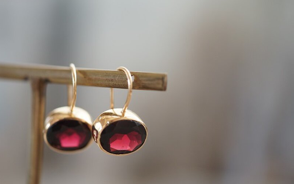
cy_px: 116
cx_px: 121
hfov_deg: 33.4
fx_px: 489
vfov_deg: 21.2
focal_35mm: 61
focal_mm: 50
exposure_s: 1/60
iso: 1000
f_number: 4
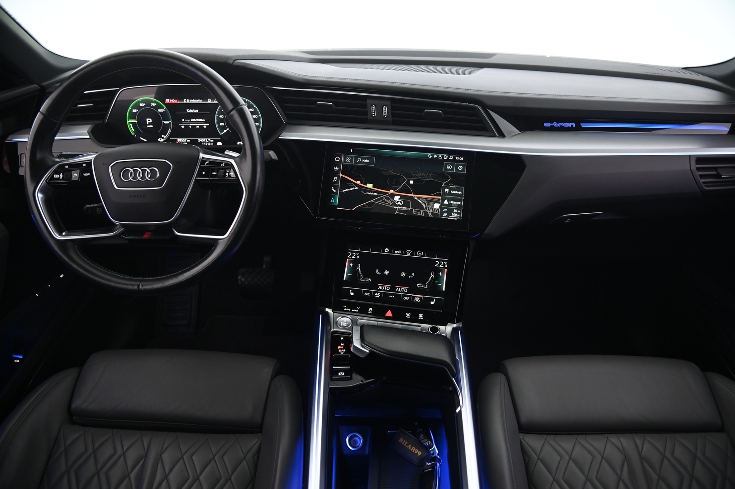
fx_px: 490
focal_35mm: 24
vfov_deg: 53.1
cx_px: 368
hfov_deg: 73.8
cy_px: 244
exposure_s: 1/15
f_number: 4
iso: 2000
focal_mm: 24
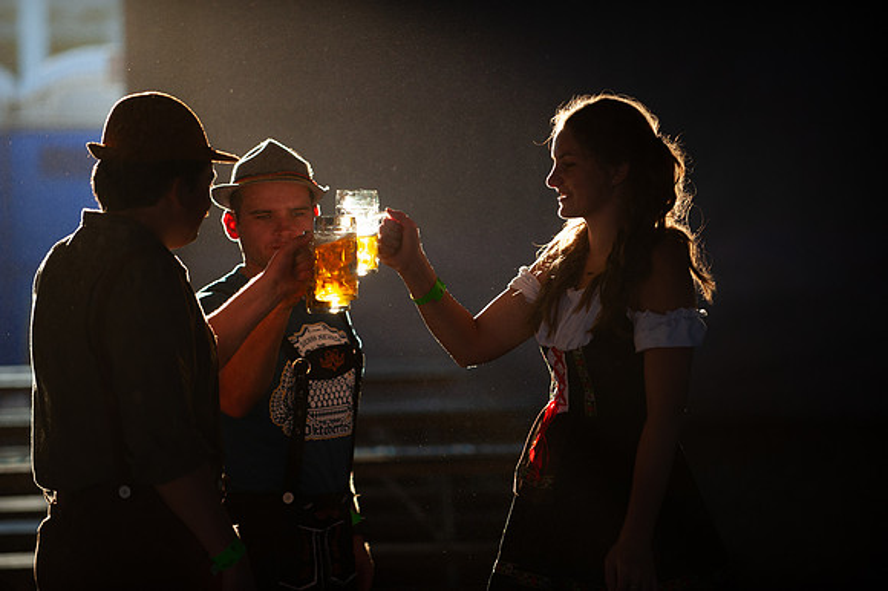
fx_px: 4314
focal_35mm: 175
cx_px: 444
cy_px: 296
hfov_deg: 11.8
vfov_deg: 7.8
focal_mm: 175
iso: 200
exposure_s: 1/400
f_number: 2.8
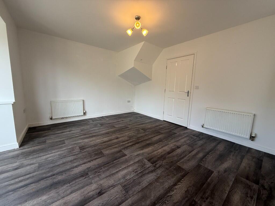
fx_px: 111
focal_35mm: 14
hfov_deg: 102.1
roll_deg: -2.0
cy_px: 103
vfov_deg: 85.7
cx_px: 138
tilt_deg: -5.8
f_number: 2.2
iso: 80
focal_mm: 2.22
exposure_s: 1/100
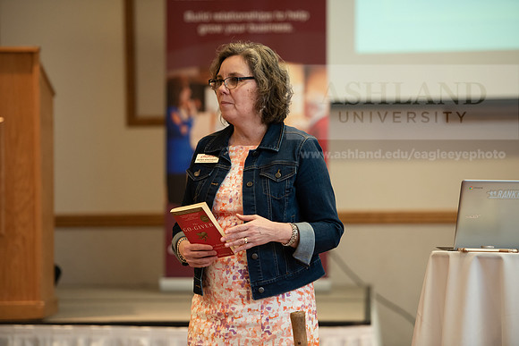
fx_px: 2451
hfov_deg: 12.1
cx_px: 260
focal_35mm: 170
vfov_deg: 8.1
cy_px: 173
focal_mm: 170
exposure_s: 1/200
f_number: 3.2
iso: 1600
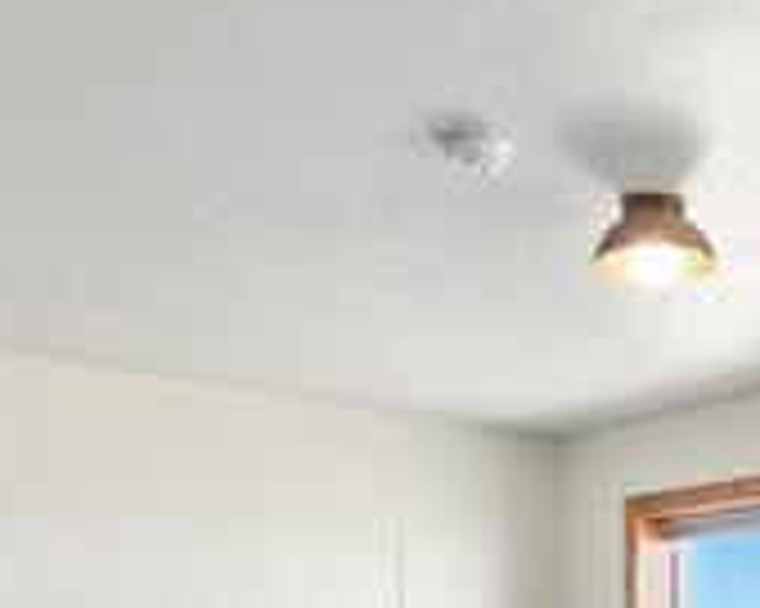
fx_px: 1281
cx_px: 769
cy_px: 685
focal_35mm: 57
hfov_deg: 30.6
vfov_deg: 24.7
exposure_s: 1/15
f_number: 6.3
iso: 800
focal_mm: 16
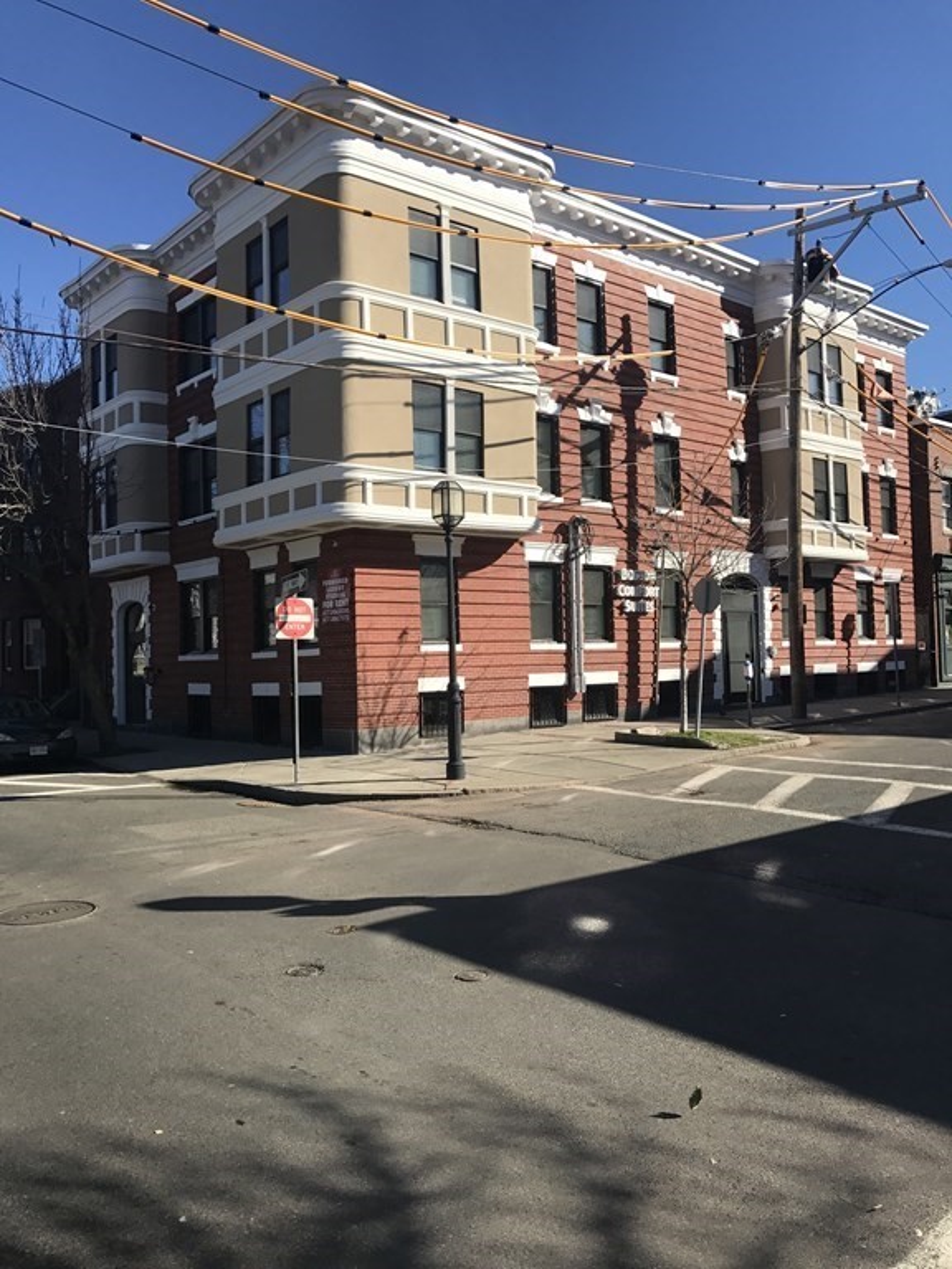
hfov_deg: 49.7
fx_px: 1027
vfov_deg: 63.4
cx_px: 476
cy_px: 634
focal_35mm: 28
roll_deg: +1.8
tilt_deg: +4.3
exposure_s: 1/2336
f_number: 1.8
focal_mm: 3.99
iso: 20
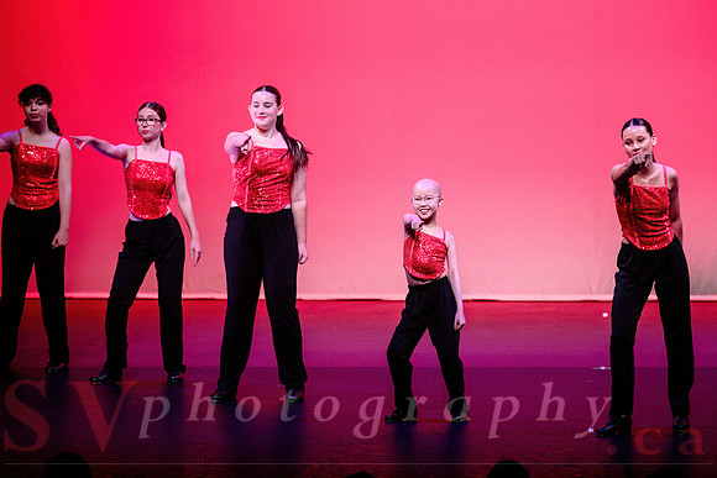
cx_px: 419
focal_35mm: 154
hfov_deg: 13.4
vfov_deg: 8.9
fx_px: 3058
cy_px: 201
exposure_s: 1/500
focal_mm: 130
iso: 1600
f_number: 2.8
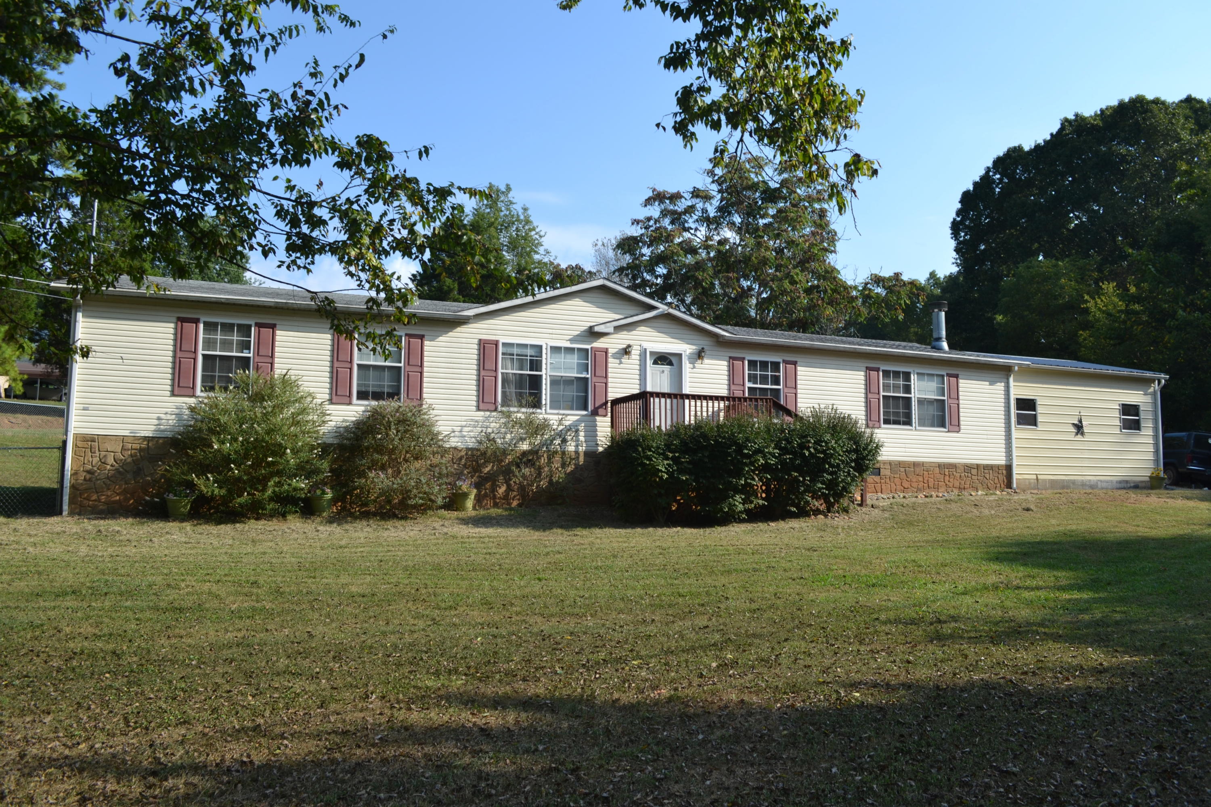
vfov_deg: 43.6
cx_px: 606
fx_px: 1009
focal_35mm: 30
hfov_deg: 61.9
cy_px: 404
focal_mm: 20
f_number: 8
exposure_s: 1/250
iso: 100
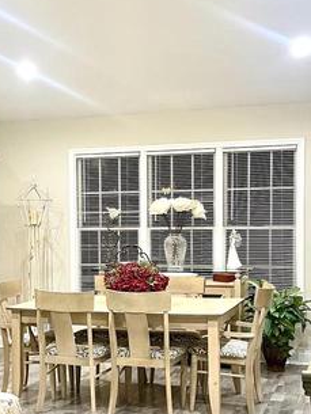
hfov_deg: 23.0
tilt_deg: -3.0
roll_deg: +0.5
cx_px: 72
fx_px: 754
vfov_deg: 30.6
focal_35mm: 63
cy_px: 262
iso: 160
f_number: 1.6
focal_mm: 5.1
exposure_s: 1/60
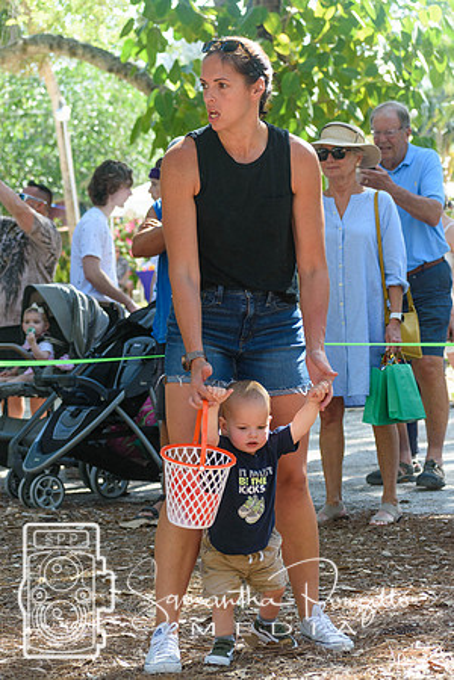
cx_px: 227
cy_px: 340
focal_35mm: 105
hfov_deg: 13.0
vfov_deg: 19.5
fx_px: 1986
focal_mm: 70
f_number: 4.5
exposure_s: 1/320
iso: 400
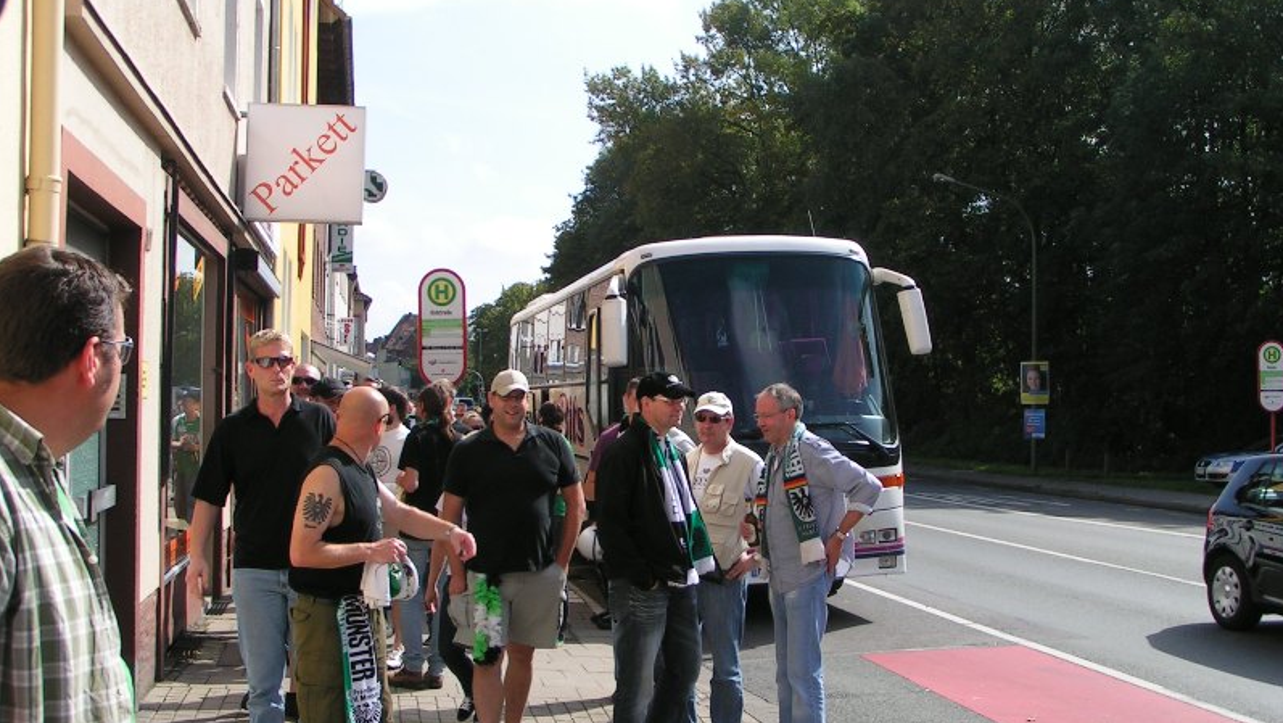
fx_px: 1600
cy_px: 361
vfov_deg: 25.5
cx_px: 641
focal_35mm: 47
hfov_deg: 43.7
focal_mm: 6.6
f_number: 5.6
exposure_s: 1/400
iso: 50
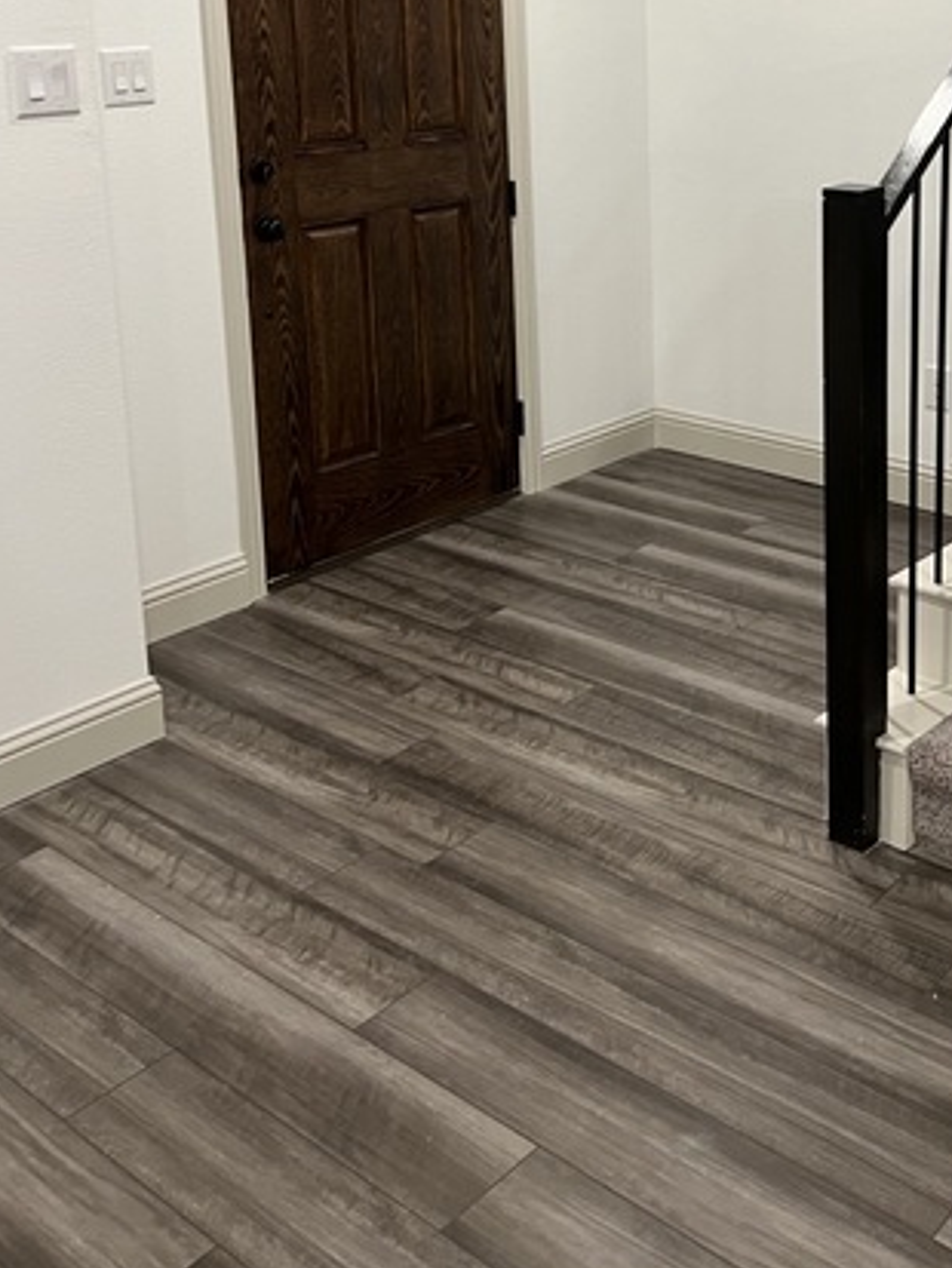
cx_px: 685
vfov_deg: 42.8
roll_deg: +2.7
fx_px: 1539
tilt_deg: -11.5
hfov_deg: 33.8
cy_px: 263
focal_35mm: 42
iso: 125
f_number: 1.5
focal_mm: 5.7
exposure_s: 1/60
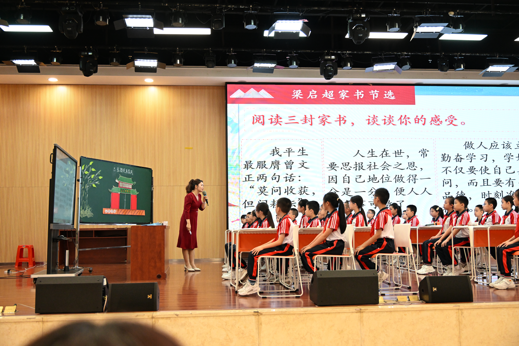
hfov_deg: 50.7
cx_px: 260
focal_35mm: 38
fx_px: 548
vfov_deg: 35.1
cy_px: 173
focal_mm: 38
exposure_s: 1/160
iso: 3200
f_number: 4.8
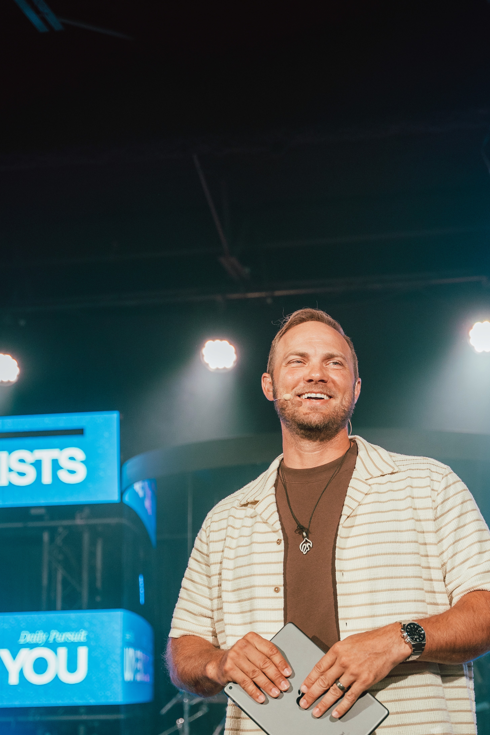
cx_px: 331
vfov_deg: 31.5
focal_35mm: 64
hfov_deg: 21.3
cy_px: 433
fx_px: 1300
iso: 1000
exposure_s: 1/250
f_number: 2.8
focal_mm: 46.5
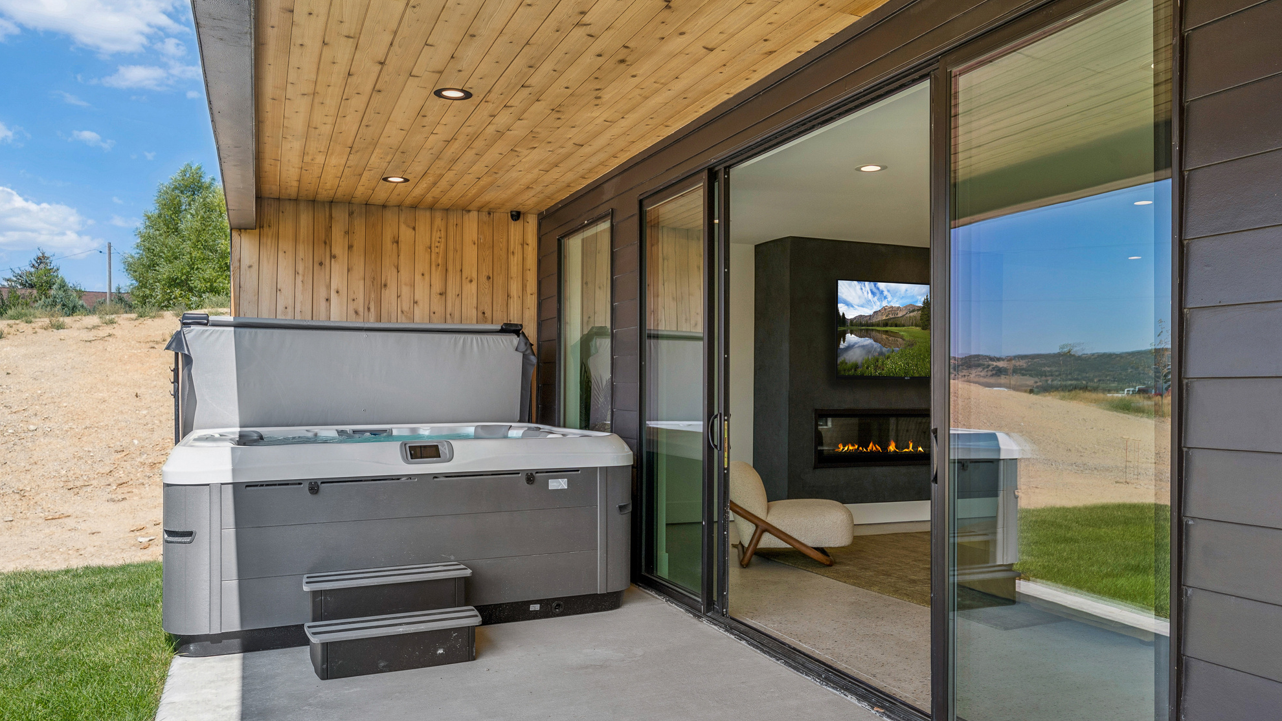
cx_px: 629
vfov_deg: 44.4
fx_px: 884
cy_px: 384
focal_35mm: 26
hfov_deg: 71.9
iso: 160
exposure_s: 1/100
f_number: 8
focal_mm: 24
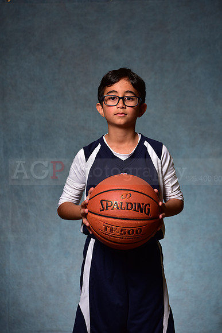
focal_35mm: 70
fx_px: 647
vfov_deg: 28.8
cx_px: 111
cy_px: 166
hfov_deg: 19.5
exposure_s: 1/200
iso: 100
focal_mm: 70
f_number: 5
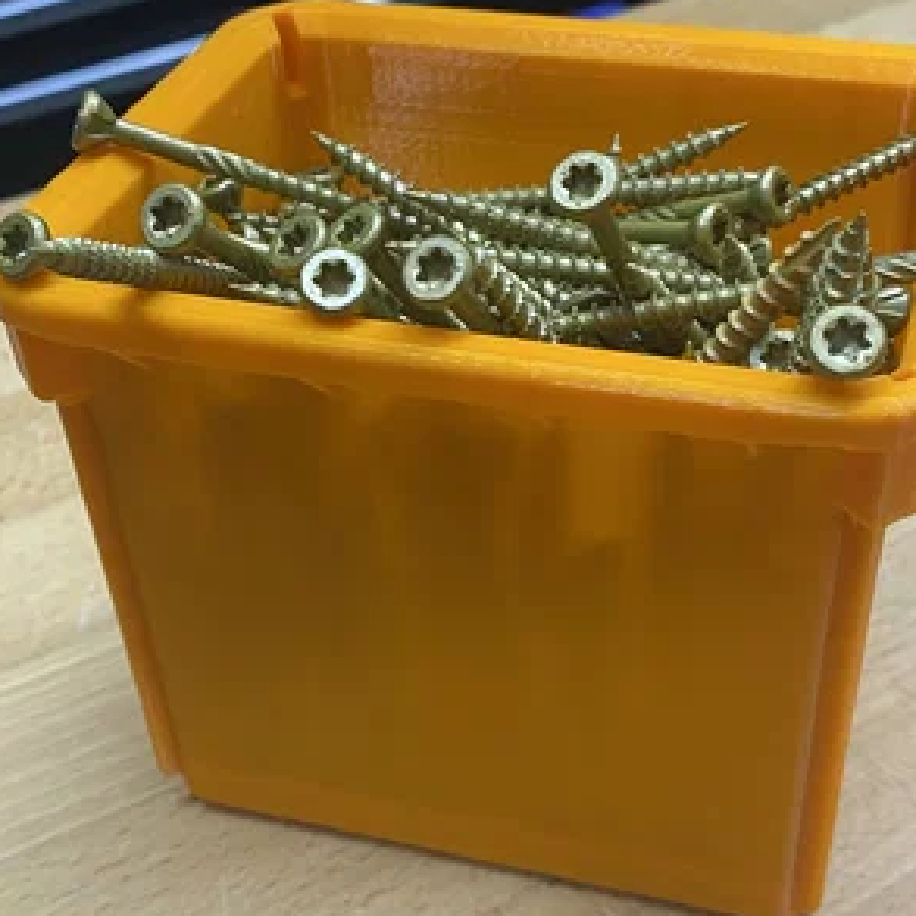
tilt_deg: -40.8
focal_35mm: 49
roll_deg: +3.7
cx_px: 502
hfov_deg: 34.7
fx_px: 1467
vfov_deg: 34.5
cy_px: 583
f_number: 1.8
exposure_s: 1/60
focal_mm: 4.25
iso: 100
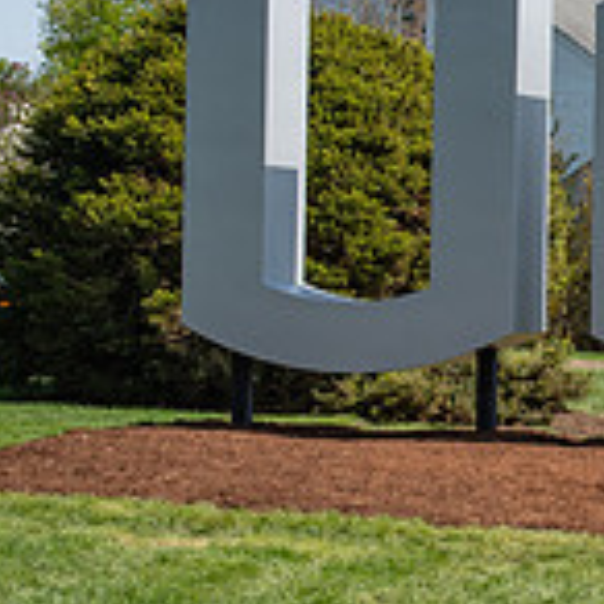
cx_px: 1080
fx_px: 3415
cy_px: 349
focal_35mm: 173
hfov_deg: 9.6
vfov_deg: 10.1
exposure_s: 1/250
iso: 100
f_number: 8
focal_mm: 31
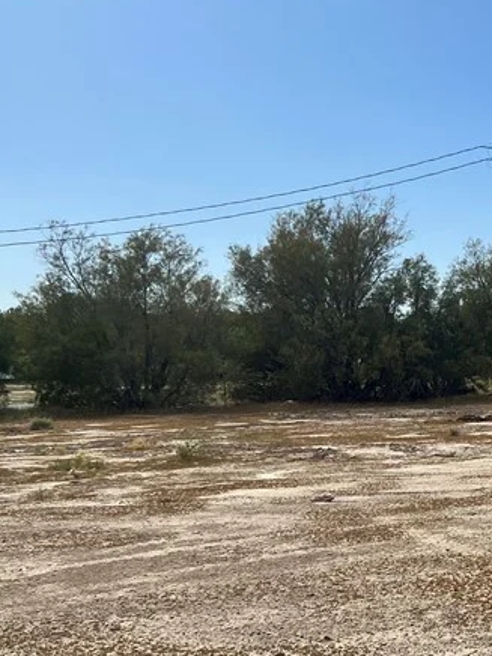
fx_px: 1156
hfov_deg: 20.9
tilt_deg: -3.5
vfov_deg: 31.5
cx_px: 710
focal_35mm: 61
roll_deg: +1.4
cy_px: 415
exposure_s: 1/8696
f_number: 1.5
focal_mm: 5.7
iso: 50
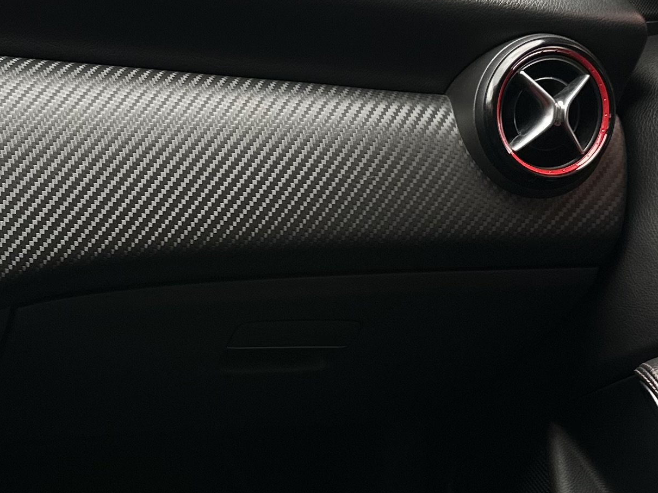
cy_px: 340
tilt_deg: -18.5
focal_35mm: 80
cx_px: 215
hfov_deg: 24.3
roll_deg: -9.1
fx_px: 1520
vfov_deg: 18.4
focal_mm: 6.86
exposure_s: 1/137
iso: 64
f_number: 1.78
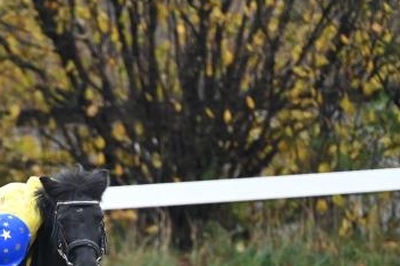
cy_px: 275
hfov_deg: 2.3
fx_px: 10101
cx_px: -52
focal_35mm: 910
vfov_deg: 1.5
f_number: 5.6
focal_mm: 400
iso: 7200
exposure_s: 1/1250
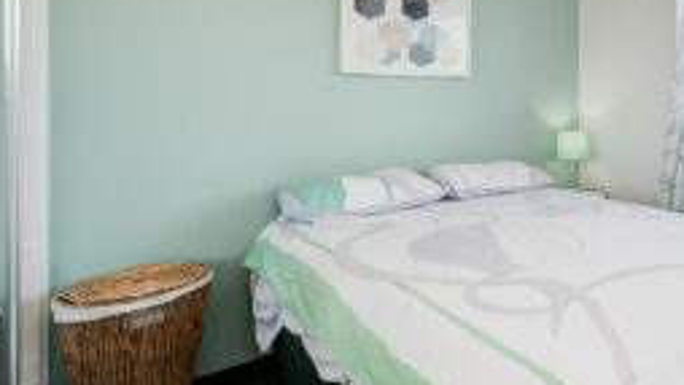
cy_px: 108
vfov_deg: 43.3
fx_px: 472
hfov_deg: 62.5
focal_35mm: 26
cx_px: 592
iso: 400
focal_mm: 14
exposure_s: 1/50
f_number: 14
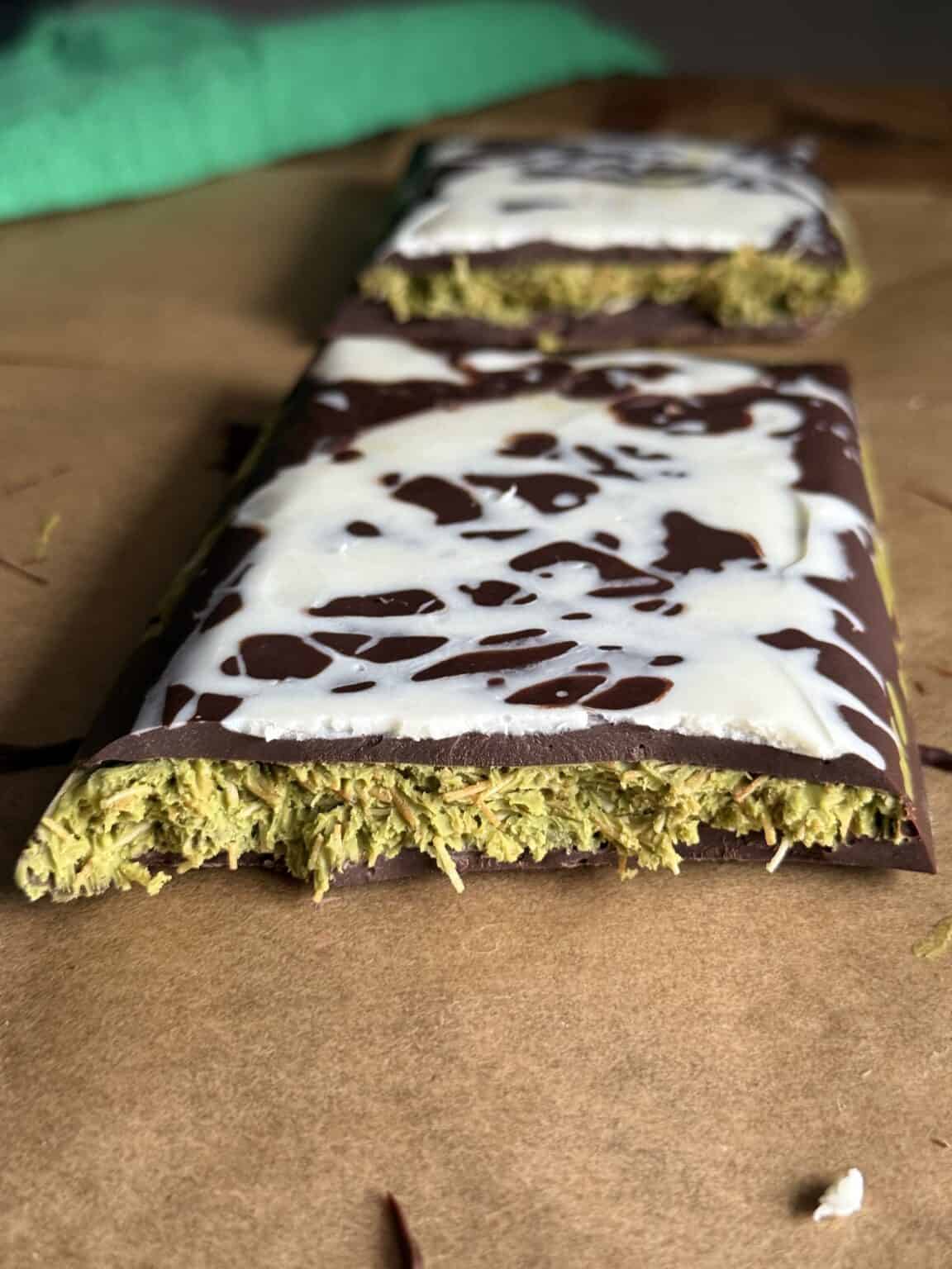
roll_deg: -1.2
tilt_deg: -31.4
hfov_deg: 30.3
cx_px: 476
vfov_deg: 39.7
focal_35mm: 48
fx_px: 1760
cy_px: 634
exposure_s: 1/52
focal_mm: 6.76
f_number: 1.78
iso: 250
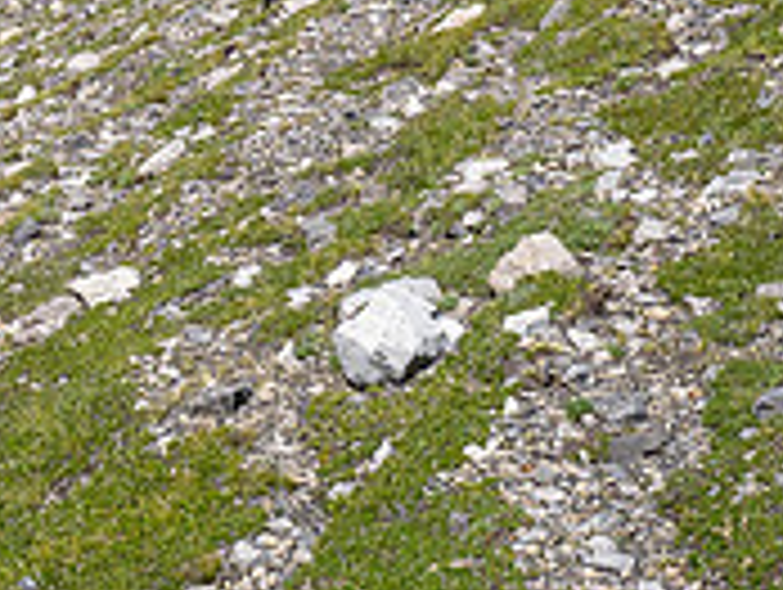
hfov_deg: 23.8
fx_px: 1812
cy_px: -322
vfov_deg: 16.6
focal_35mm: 80
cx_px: 86
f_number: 8
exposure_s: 1/320
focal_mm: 12
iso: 200
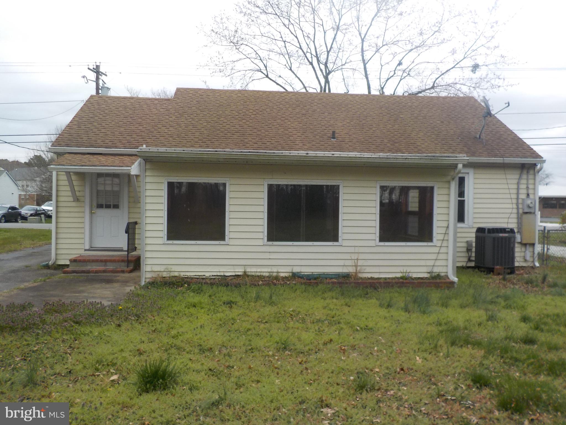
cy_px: 212
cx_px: 283
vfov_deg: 46.8
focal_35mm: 30
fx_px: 491
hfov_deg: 60.0
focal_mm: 4.1
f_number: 3.3
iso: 125
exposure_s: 1/800
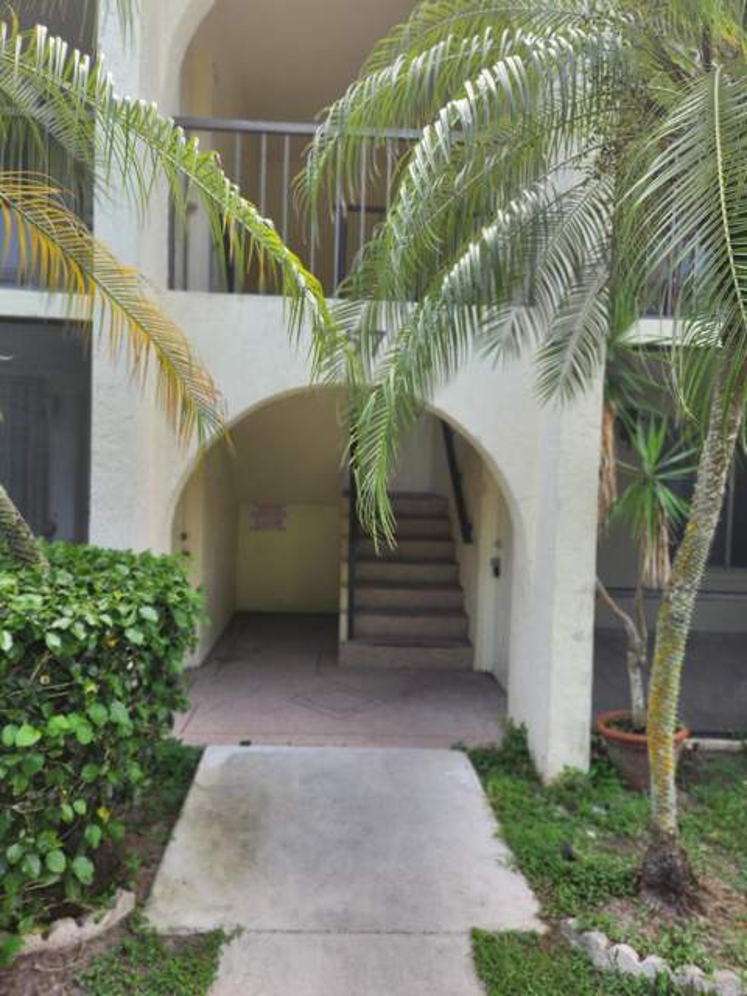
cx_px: 374
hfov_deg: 58.9
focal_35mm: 23
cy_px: 498
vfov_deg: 73.9
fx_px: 662
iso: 20
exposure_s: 1/142
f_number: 1.8
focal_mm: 5.4
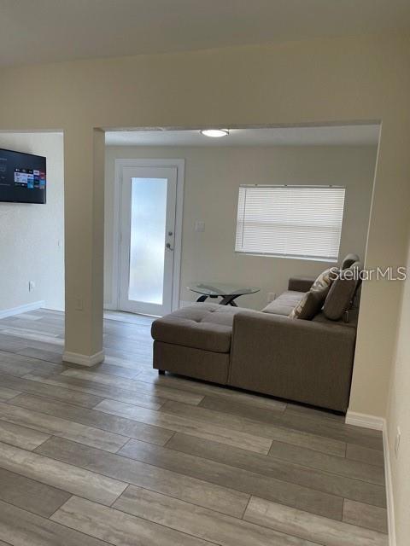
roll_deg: -2.1
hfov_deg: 53.1
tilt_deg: -8.8
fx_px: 411
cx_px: 205
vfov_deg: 67.3
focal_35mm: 26
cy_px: 273
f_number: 1.6
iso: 50
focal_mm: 5.1
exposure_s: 1/120
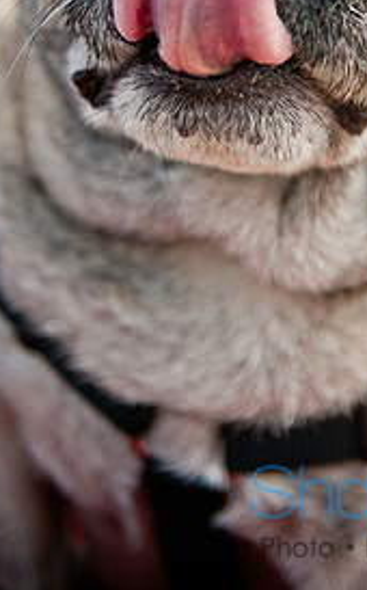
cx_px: 269
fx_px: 2022
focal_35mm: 126
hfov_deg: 10.4
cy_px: 115
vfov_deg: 16.5
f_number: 2.8
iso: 200
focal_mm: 50
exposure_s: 1/1000
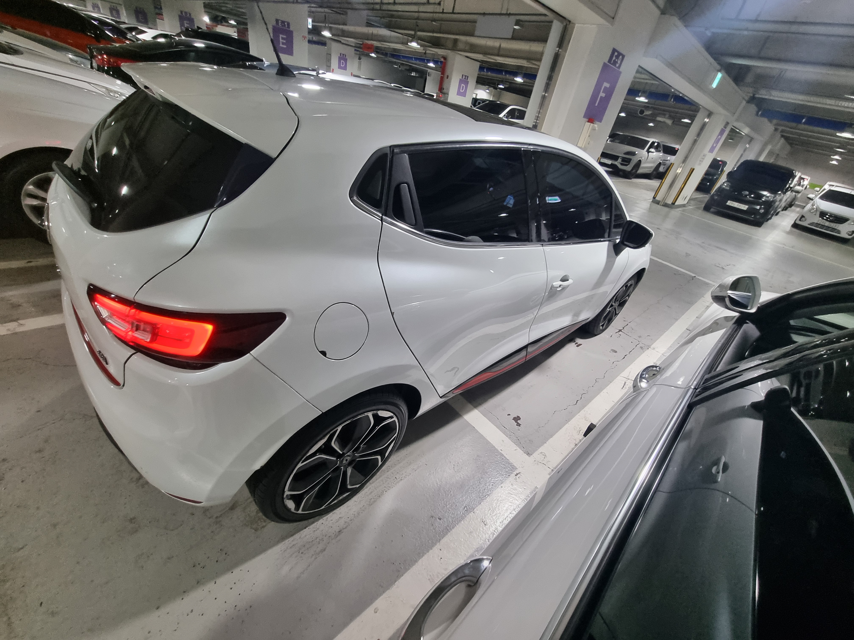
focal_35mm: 13
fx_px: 321
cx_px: 427
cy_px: 320
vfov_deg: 89.9
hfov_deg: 106.2
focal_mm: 2.2
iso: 400
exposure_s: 1/60
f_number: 2.2
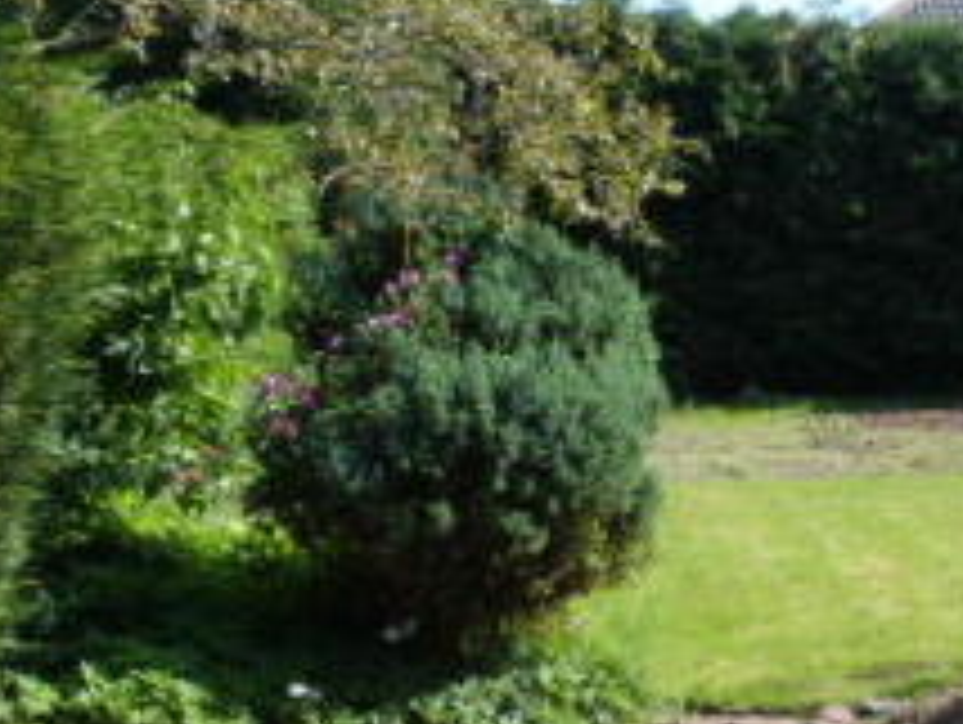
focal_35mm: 68
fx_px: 1894
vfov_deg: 21.7
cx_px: 1217
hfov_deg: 25.1
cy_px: 384
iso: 100
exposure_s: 1/200
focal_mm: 4.5
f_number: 4
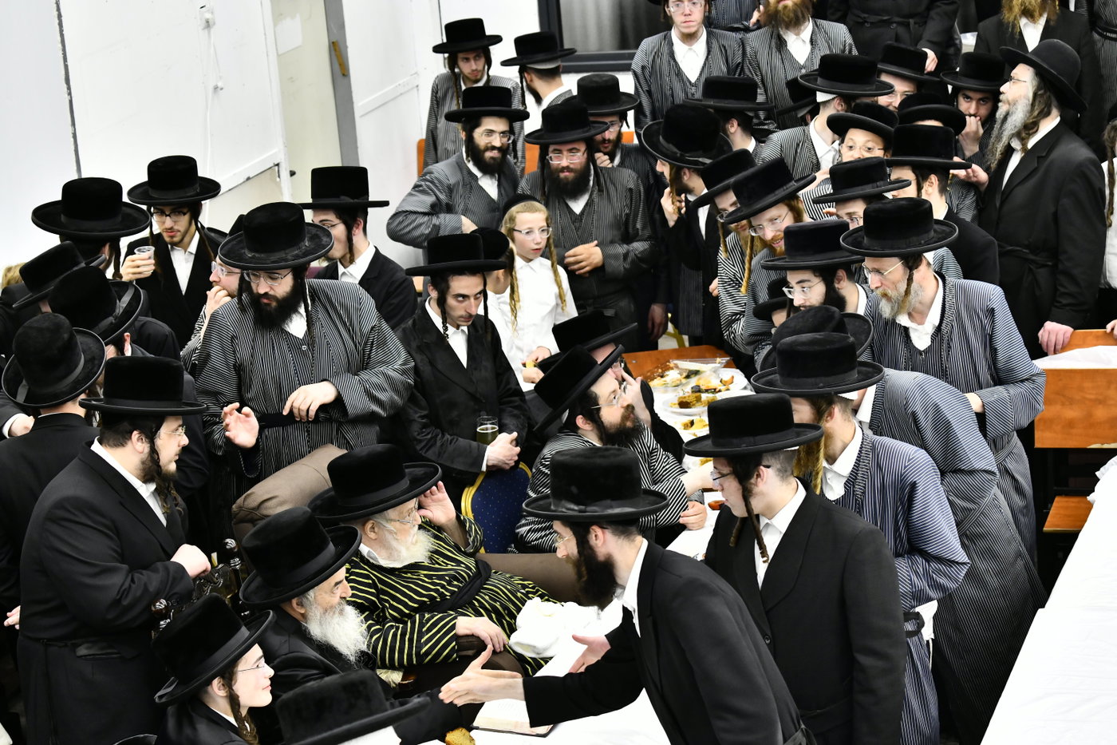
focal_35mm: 90
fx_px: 2792
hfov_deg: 22.6
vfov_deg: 15.2
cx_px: 558
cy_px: 372
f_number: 5.6
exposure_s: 1/160
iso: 2000
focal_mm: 90
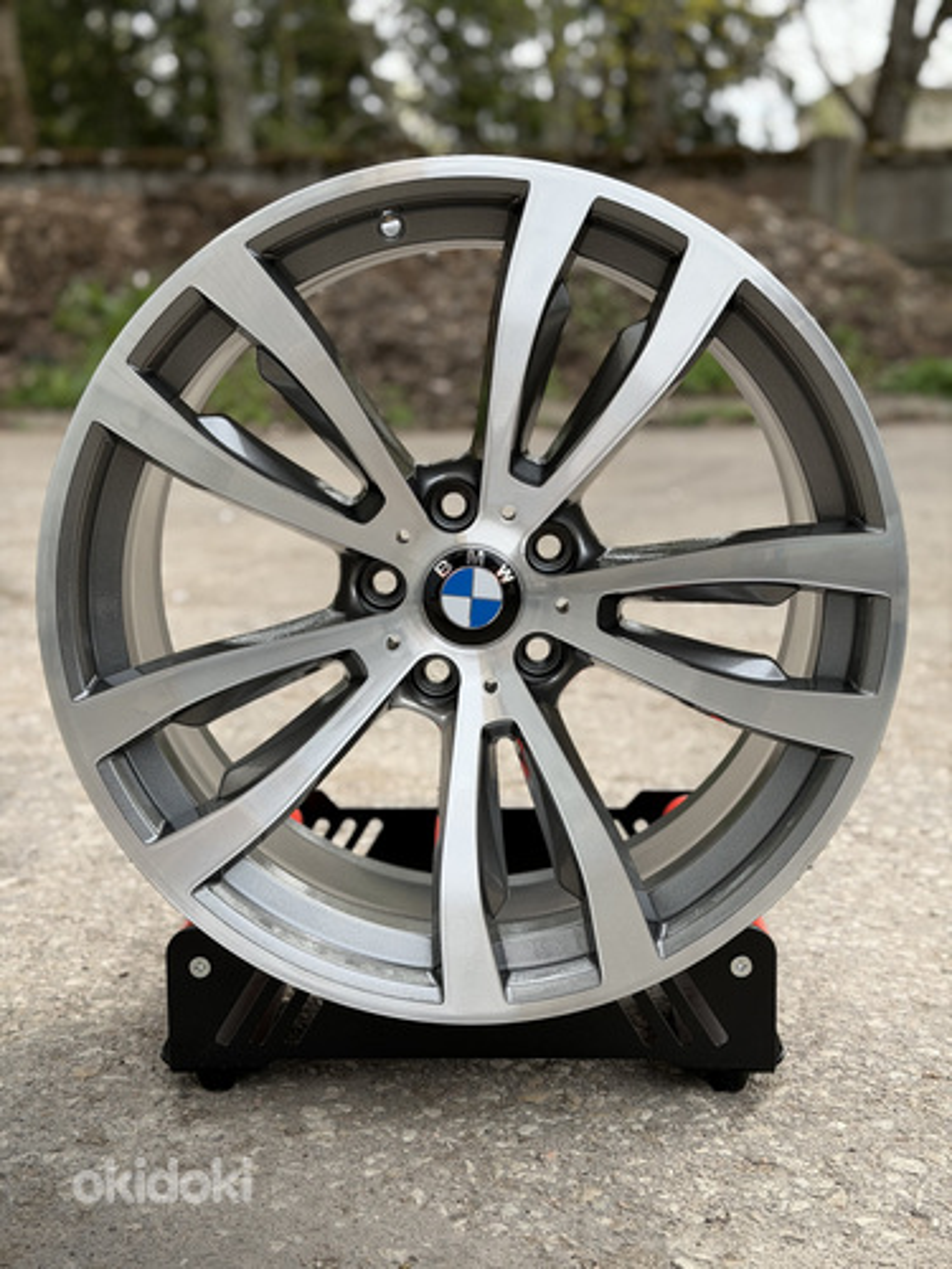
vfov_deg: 39.7
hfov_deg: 30.3
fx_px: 1760
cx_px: 476
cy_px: 634
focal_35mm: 48
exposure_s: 1/1883
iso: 80
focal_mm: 6.76
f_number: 1.78
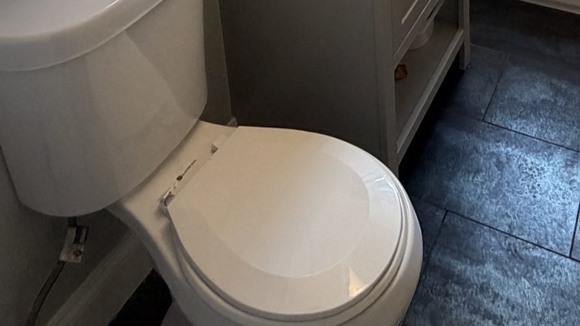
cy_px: -228
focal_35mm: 42
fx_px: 646
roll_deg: +1.7
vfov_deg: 21.2
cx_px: 391
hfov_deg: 47.5
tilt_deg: -16.1
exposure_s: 1/120
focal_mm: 2.22
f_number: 2.2
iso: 200
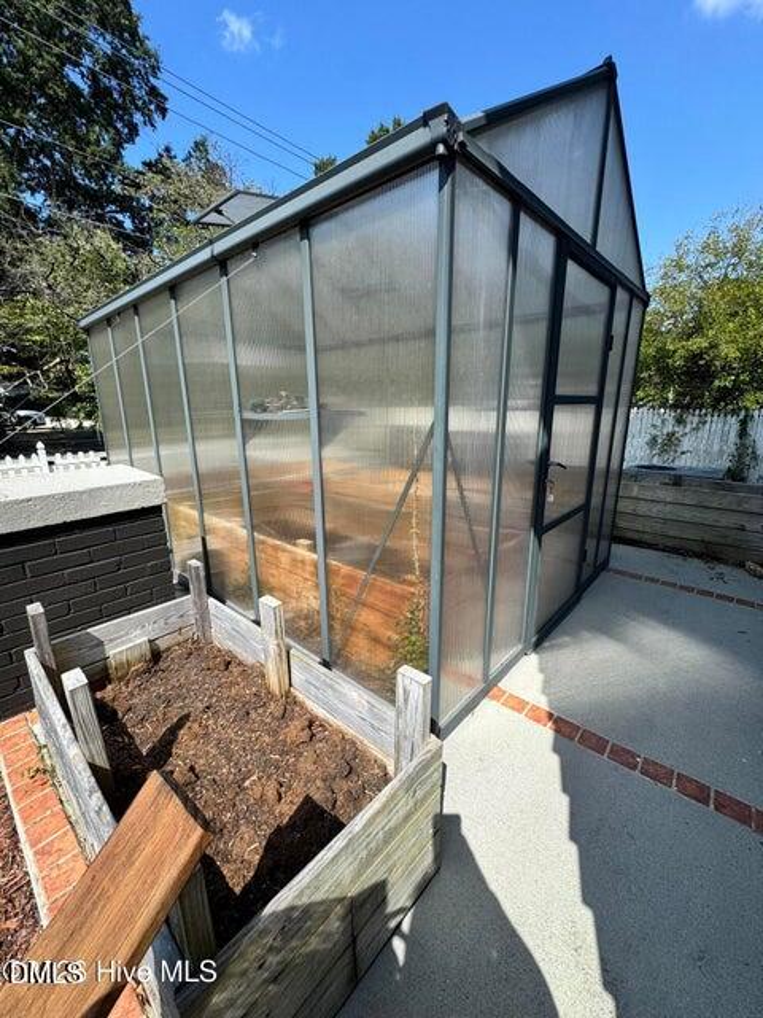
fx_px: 411
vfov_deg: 102.1
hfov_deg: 85.7
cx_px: 382
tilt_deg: -14.1
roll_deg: +0.1
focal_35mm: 14
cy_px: 509
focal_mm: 2.22
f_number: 2.2
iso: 40
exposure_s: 1/1299
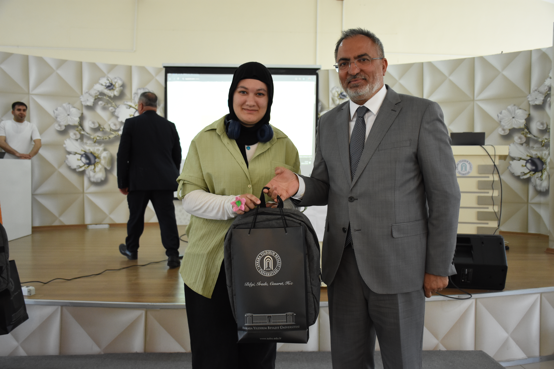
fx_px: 554
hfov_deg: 53.1
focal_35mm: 36
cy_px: 184
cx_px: 277
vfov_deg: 36.9
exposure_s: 1/100
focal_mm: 24
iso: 1600
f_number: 4
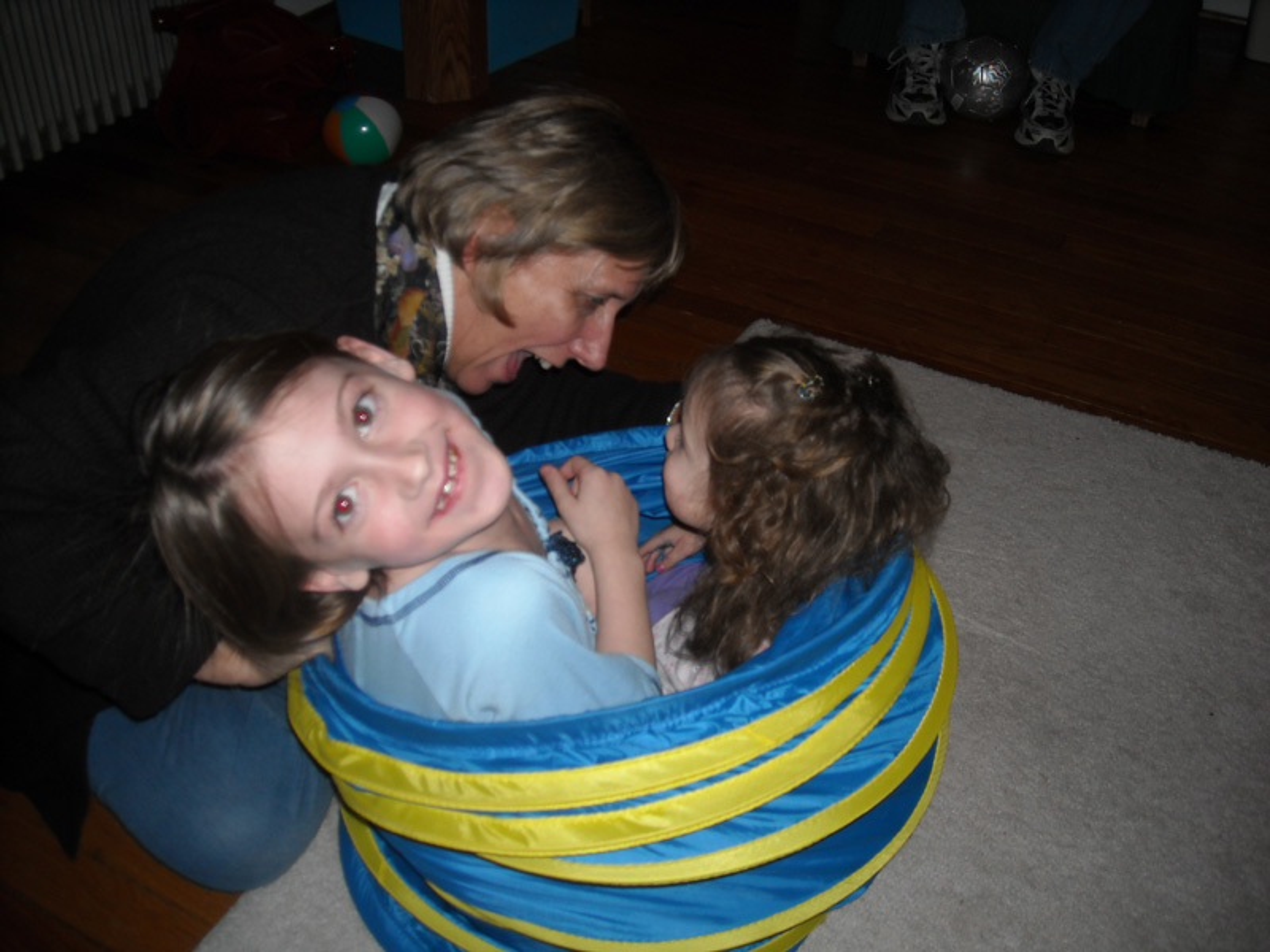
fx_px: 1284
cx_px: 635
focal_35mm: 35
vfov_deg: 40.7
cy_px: 476
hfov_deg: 52.6
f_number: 2.8
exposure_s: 1/60
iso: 64
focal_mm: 5.7
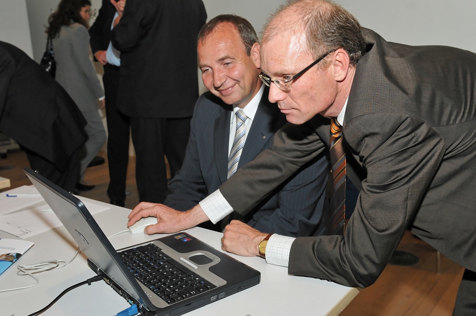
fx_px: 475
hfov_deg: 53.2
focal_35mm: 36
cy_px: 158
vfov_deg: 36.8
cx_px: 238
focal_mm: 24
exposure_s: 1/60
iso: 400
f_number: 5.6
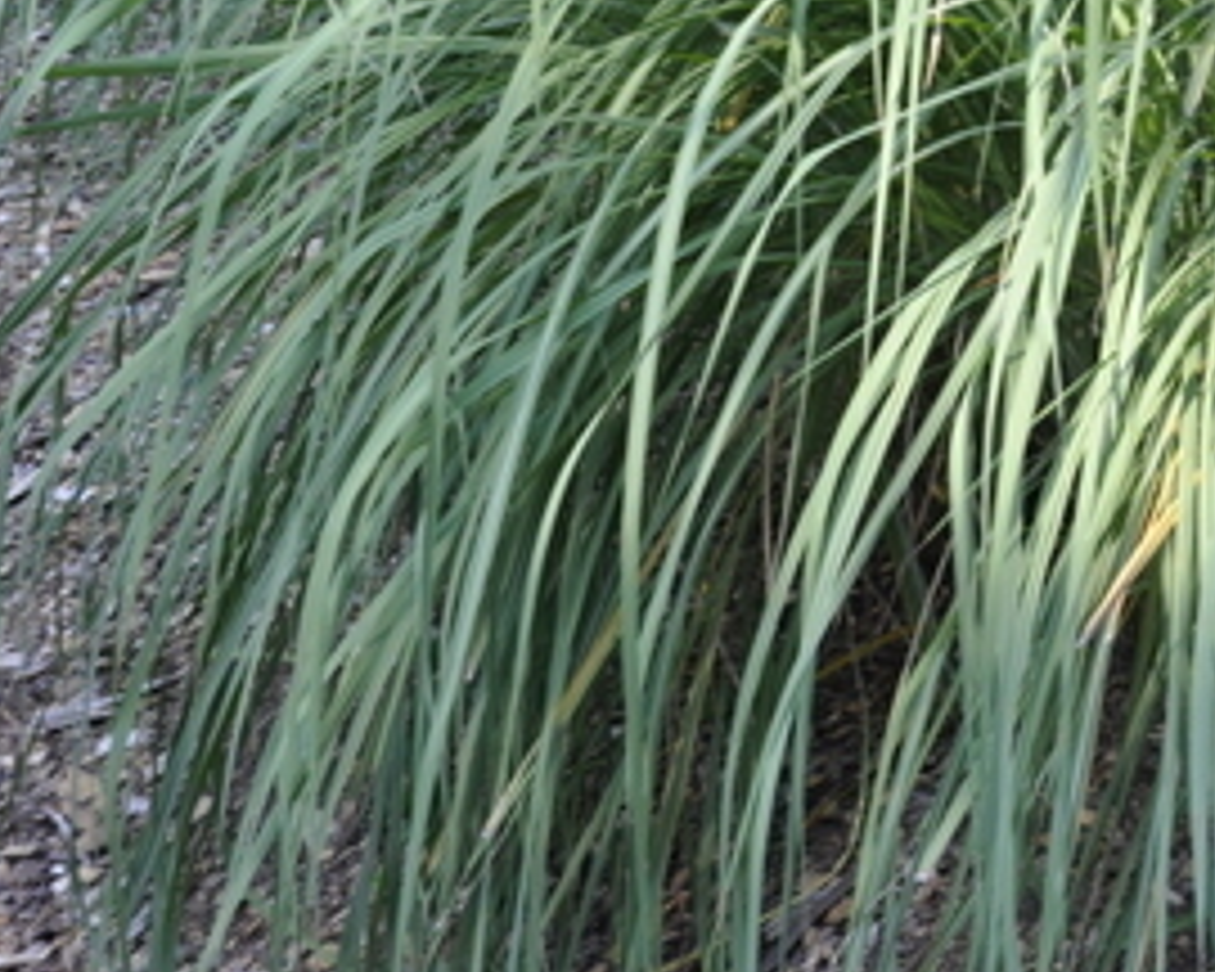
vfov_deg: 15.2
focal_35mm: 100
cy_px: 45
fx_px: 3596
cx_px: 1314
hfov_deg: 18.5
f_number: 6.7
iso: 200
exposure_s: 1/45
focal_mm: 24
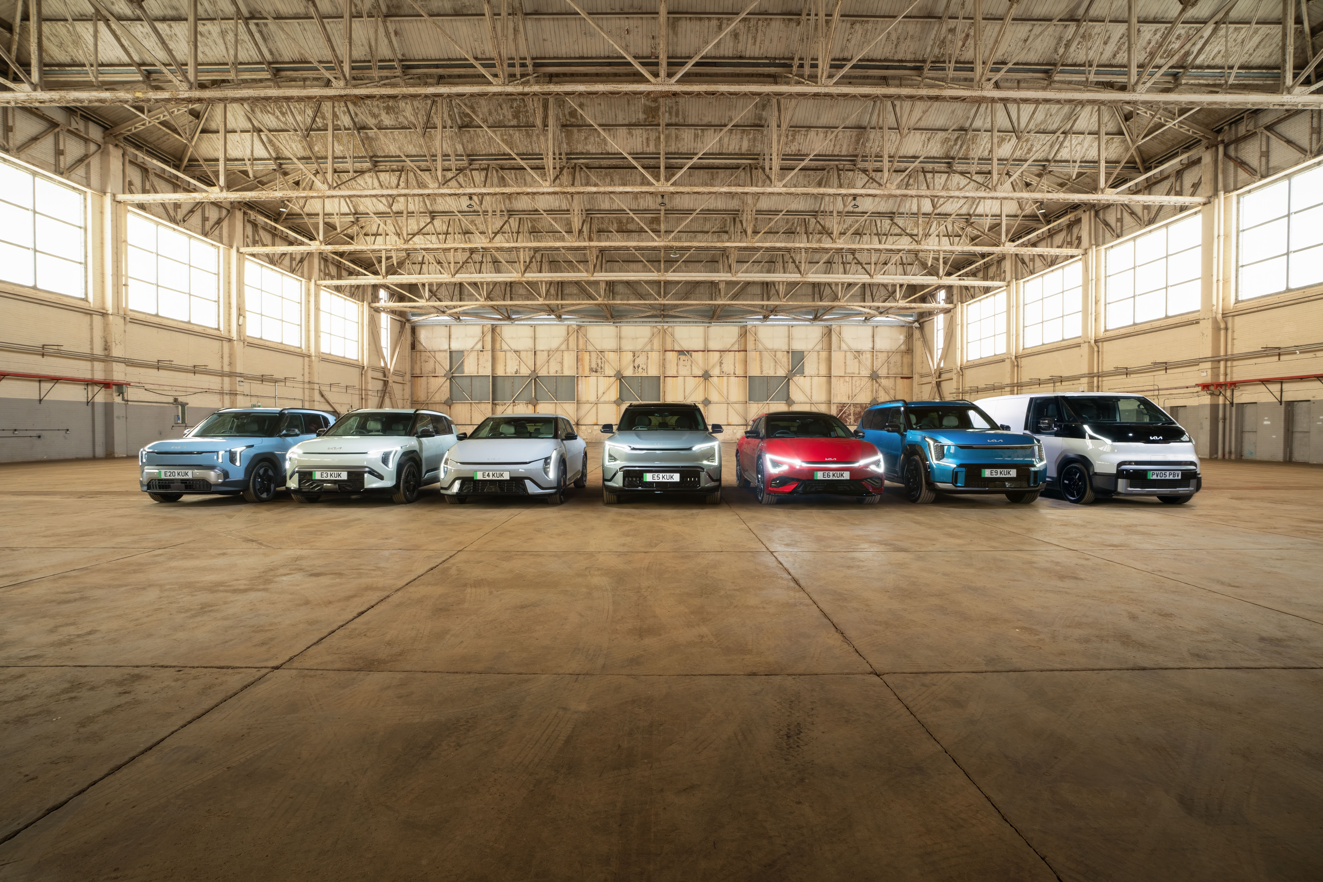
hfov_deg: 93.3
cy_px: 441
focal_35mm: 17
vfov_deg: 70.4
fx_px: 625
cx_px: 662
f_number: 10
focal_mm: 17
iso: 400
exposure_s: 1.3
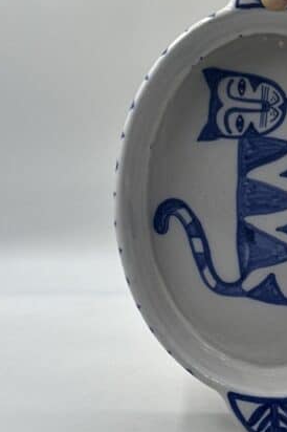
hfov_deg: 13.9
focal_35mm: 97
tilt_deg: -13.7
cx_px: 271
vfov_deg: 21.0
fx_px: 1162
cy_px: 174
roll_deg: -1.9
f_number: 1.78
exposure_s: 1/324
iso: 64
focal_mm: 6.86
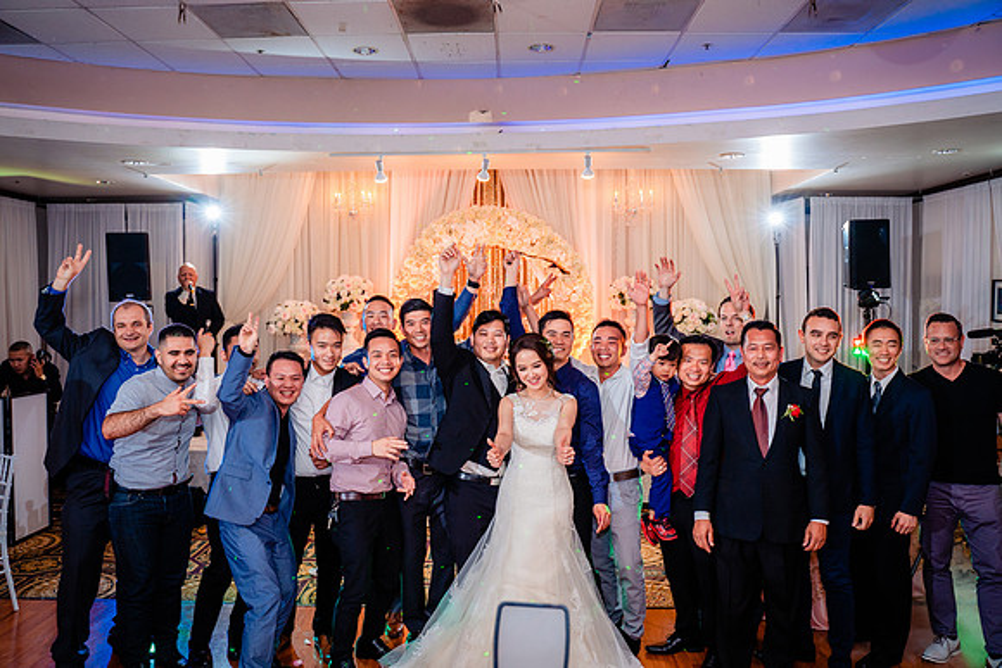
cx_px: 501
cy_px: 334
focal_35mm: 28
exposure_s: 1/160
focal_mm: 28
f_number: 3.5
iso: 1000
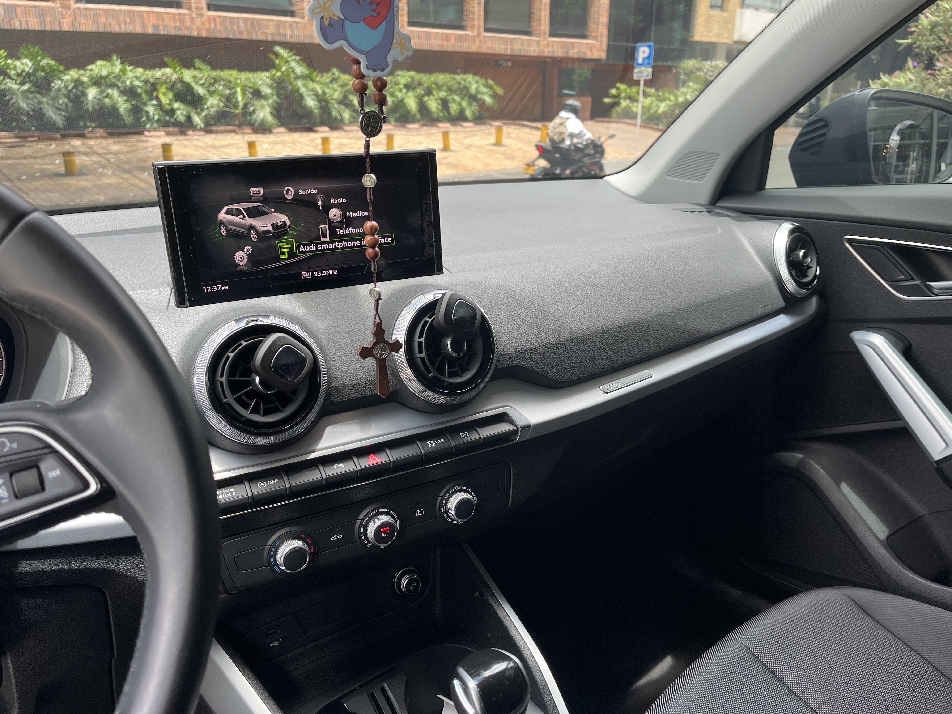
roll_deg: +0.2
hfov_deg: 67.3
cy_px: 357
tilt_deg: -19.8
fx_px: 715
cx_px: 476
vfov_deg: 53.1
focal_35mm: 26
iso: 40
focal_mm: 5.1
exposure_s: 1/122
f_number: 1.6
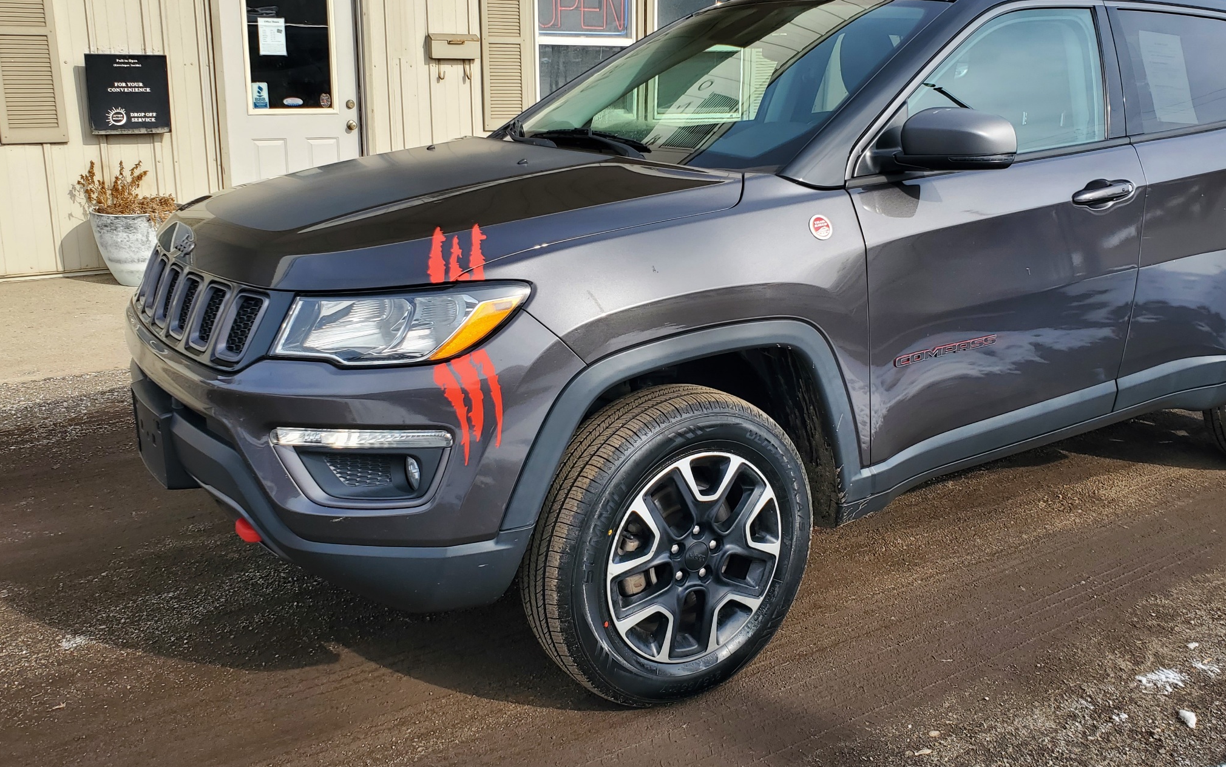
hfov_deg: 57.8
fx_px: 1103
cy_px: 339
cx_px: 711
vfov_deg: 38.3
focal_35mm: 33
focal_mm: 4.3
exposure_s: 1/833
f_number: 2.4
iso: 50
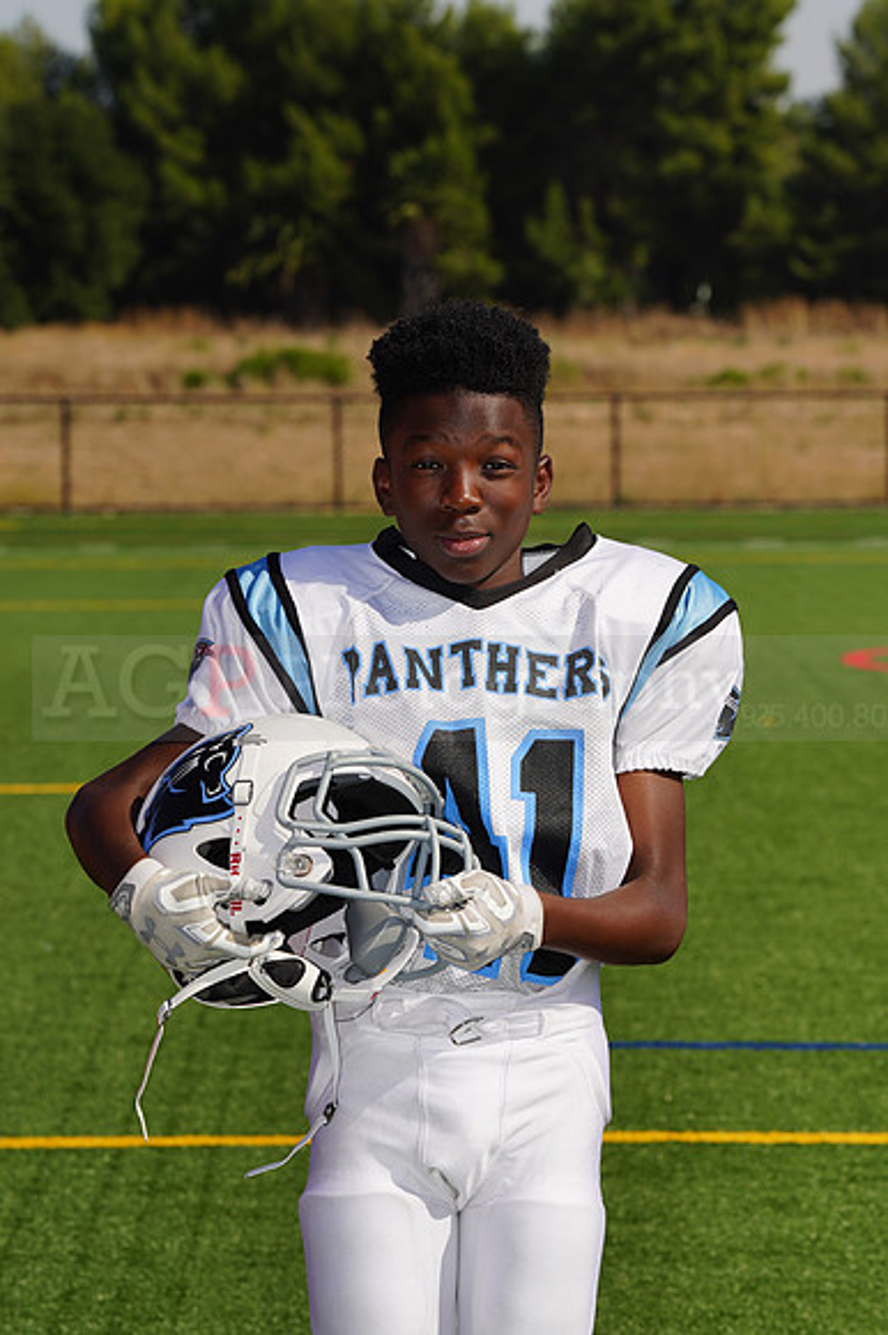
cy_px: 668
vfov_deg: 10.5
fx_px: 7260
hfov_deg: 7.0
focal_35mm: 196
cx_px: 444
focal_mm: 196
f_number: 13
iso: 100
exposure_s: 1/250
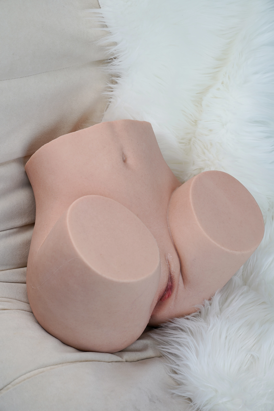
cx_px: 137
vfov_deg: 28.8
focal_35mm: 70
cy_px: 206
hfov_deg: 19.5
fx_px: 799
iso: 100
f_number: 7.1
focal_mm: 70
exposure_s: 1/100
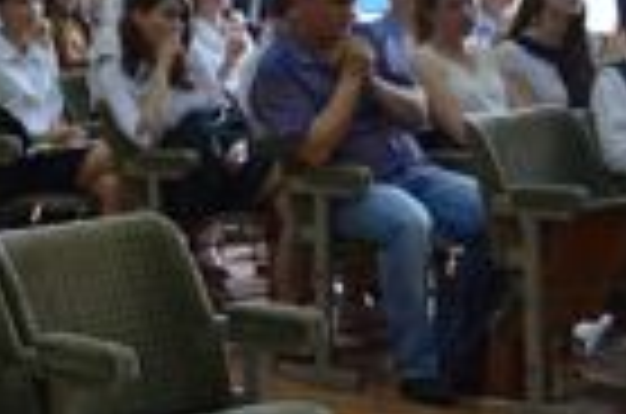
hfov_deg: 13.0
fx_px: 2724
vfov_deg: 8.7
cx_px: 14
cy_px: 176
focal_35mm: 157
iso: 1600
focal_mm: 20
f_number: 3.5
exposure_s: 1/160
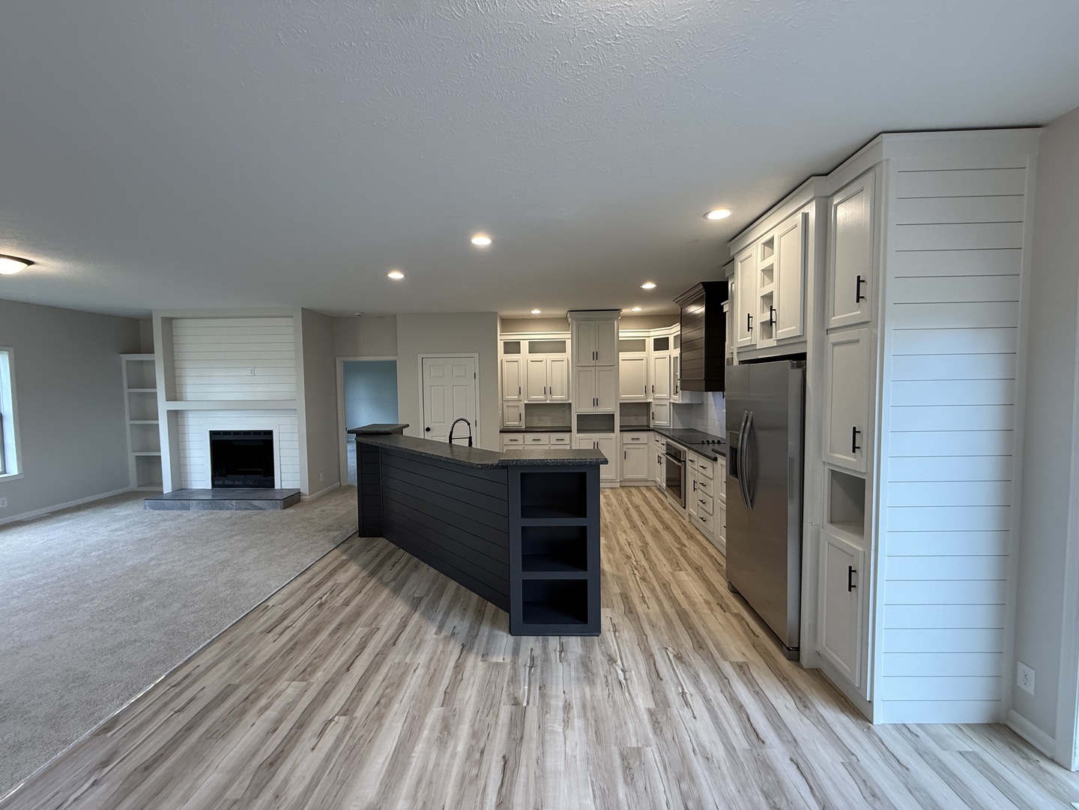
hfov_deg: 102.1
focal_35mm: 14
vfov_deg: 85.7
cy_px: 405
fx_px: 436
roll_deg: +0.8
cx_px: 540
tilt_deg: -2.5
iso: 160
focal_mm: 2.22
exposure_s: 1/120
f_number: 2.2
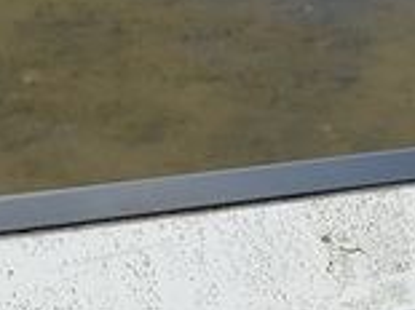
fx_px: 1641
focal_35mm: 137
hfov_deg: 14.3
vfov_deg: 9.7
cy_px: 712
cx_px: 98
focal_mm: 4.25
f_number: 1.8
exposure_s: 1/1880
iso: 25
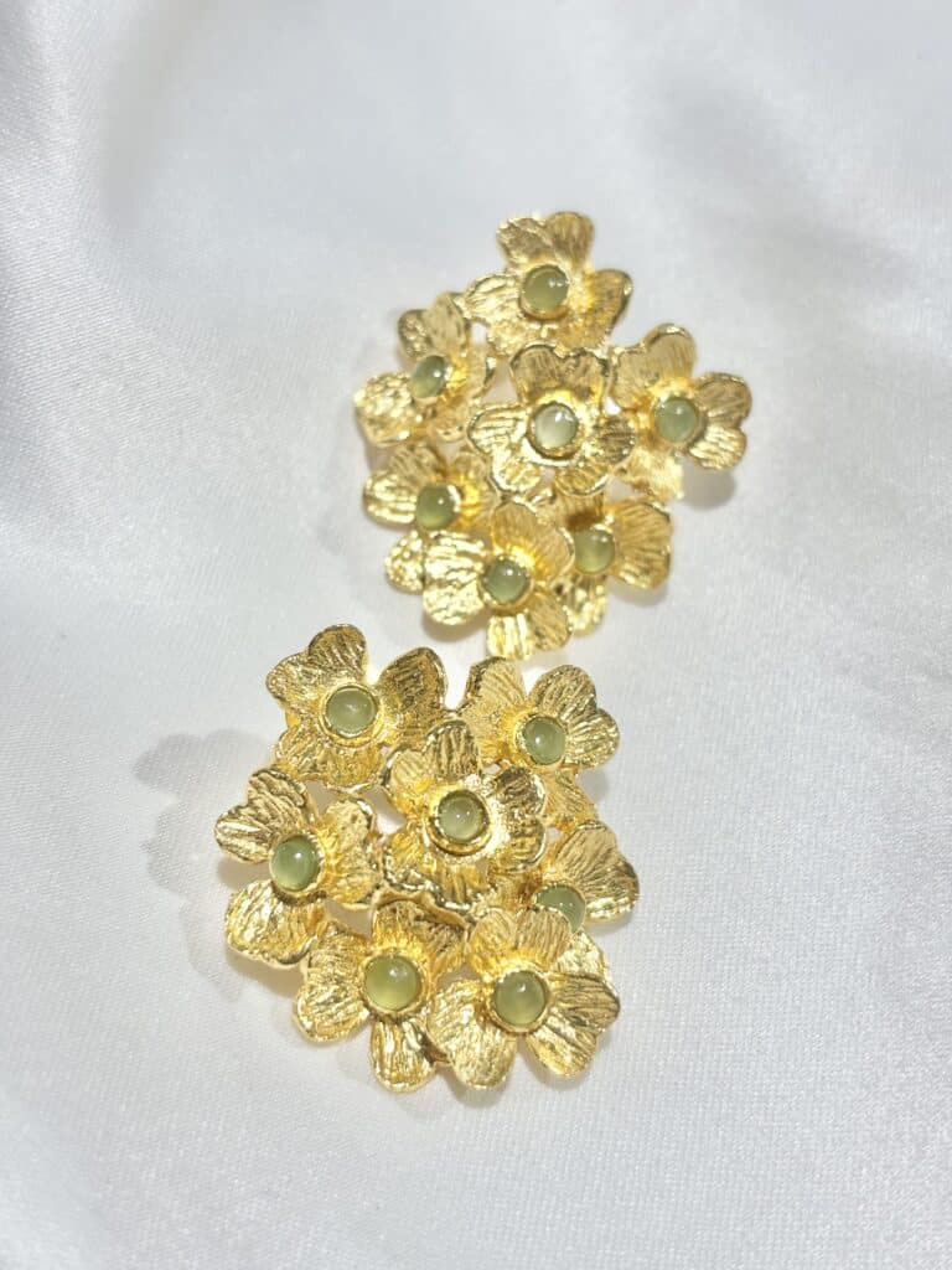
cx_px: 476
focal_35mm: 52
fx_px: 1907
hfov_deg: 28.0
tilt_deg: -32.8
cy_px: 635
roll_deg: +4.3
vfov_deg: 36.8
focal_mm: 5.96
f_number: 1.6
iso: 32
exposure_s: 1/370
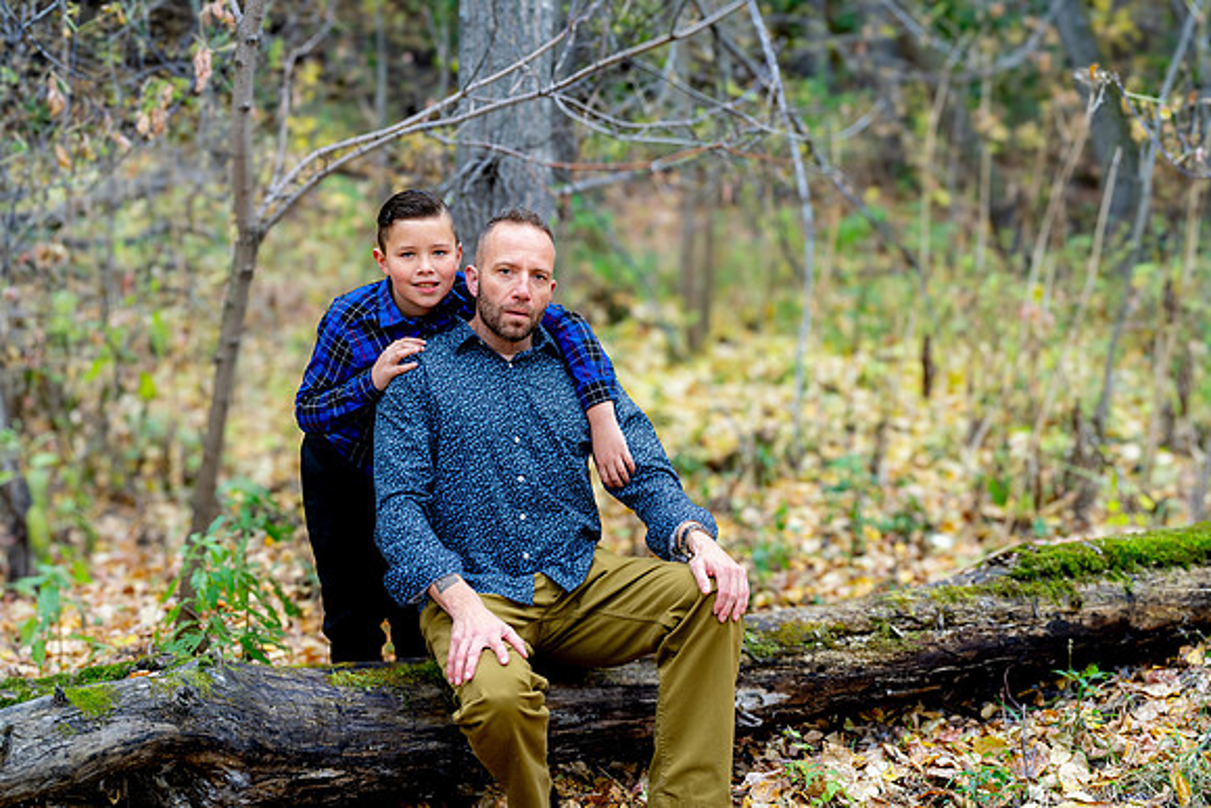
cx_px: 606
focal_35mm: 50
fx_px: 1682
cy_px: 404
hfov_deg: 39.6
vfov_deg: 27.0
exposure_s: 1/400
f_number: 3.2
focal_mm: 50
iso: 250
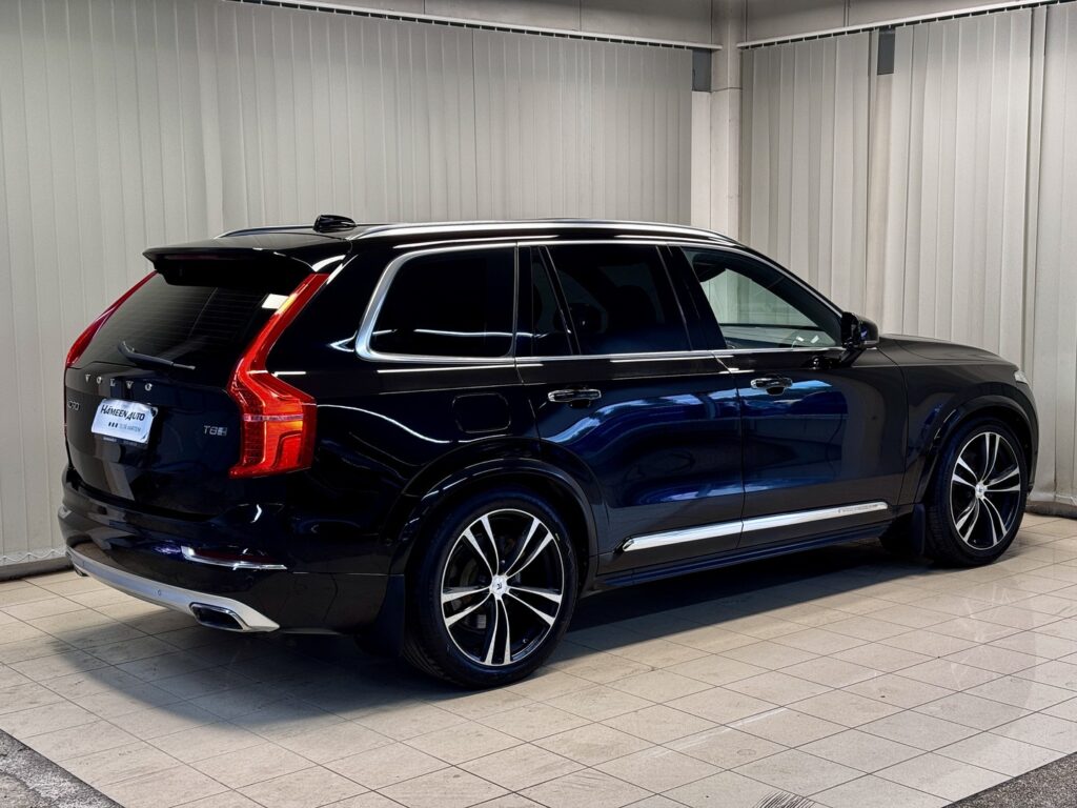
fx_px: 1493
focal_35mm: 48
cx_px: 538
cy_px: 404
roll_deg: +0.7
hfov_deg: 39.7
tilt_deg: -6.1
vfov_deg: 30.3
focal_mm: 6.76
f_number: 1.78
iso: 64
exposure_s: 1/50
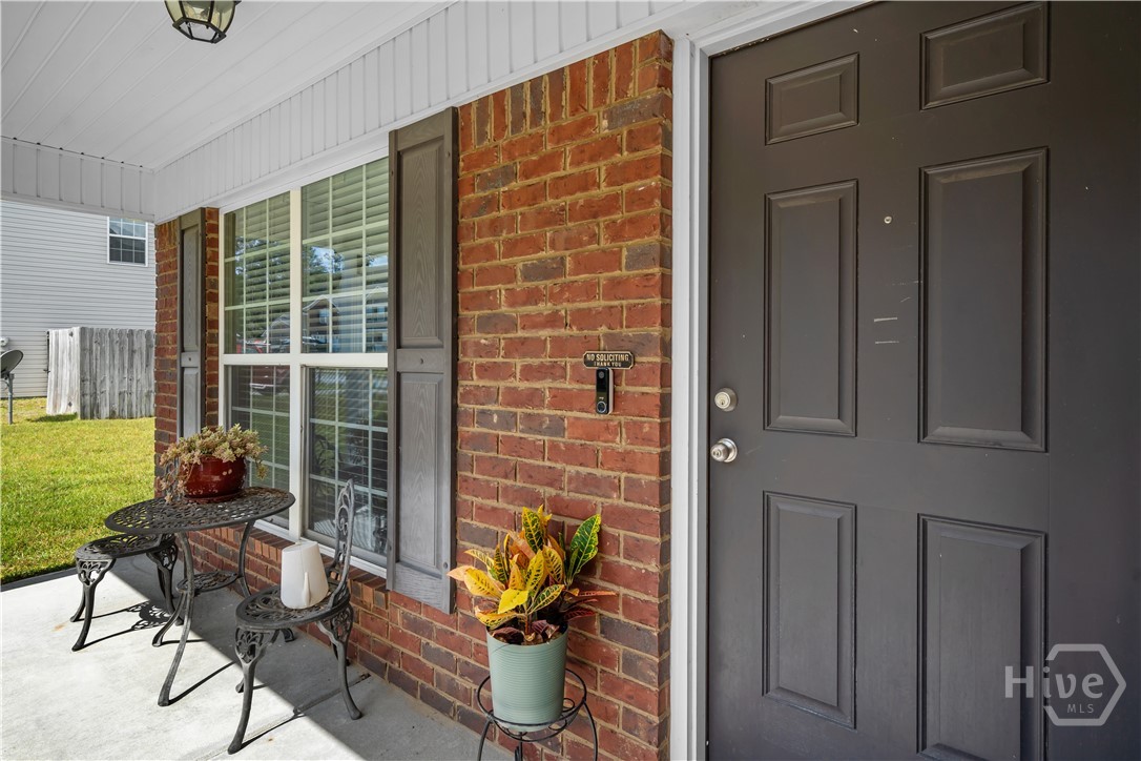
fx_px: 570
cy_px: 380
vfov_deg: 67.4
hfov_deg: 90.0
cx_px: 570
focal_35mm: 18
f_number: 8
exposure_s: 1/160
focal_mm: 18
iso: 100
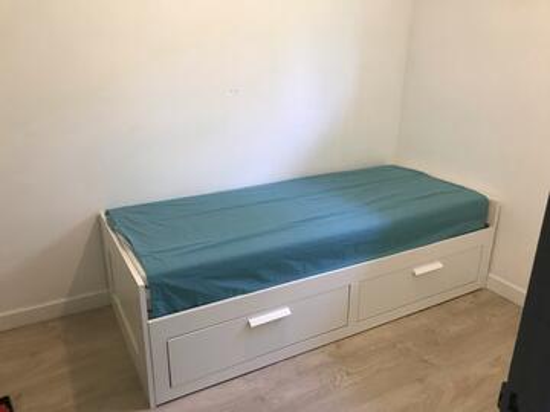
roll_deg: -1.0
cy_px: 206
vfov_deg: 49.7
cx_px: 275
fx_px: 445
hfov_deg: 63.4
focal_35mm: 28
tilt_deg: -19.0
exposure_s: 1/25
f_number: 1.8
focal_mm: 3.99
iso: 40
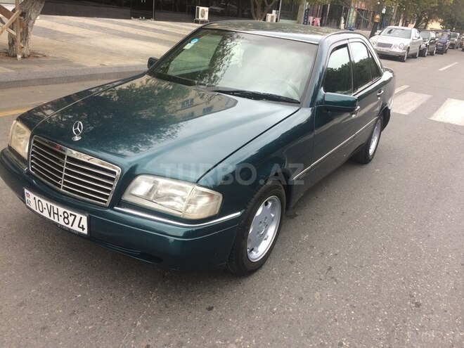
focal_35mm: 29
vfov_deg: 48.2
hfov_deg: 61.7
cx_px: 232
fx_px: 389
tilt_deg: -22.4
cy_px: 174
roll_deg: -5.4
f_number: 2.2
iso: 32
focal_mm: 4.15
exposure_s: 1/107
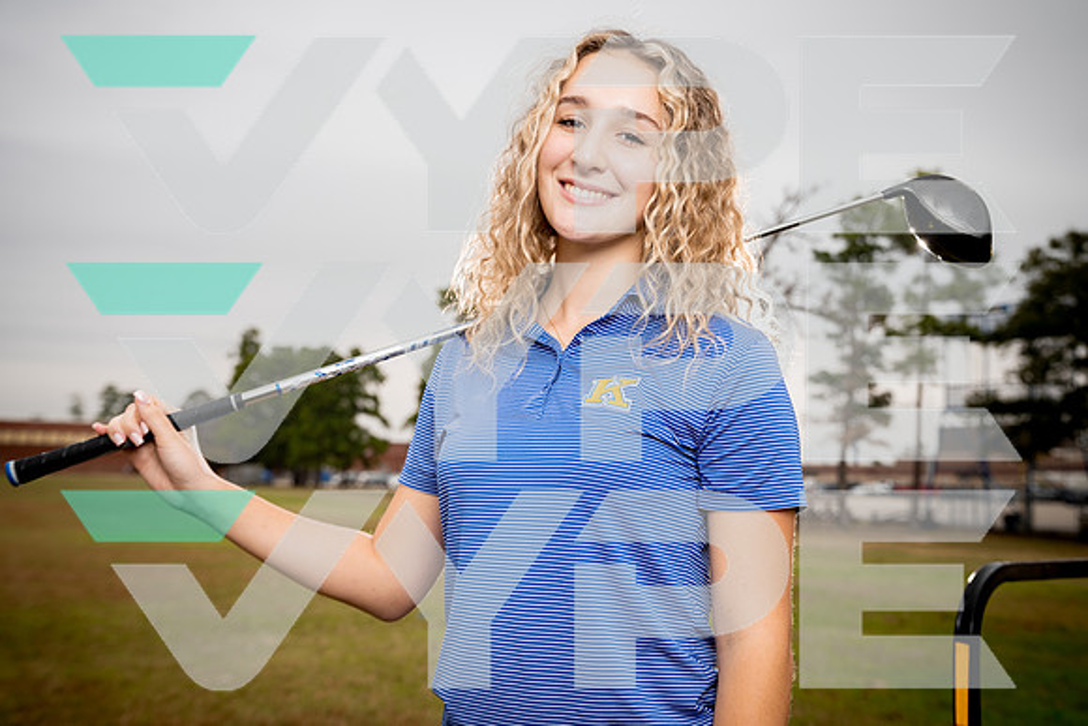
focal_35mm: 42
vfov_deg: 31.9
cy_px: 363
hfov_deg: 46.4
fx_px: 1270
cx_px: 544
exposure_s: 1/250
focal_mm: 42
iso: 200
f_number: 4.5
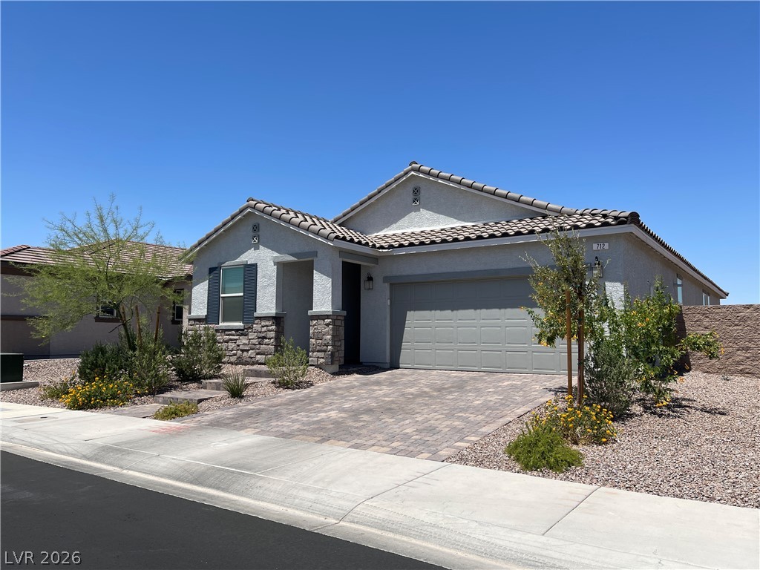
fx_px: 549
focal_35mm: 25
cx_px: 380
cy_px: 285
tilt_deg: +3.6
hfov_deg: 69.4
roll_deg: -0.4
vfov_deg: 54.9
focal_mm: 5.1
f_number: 1.6
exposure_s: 1/4202
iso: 32
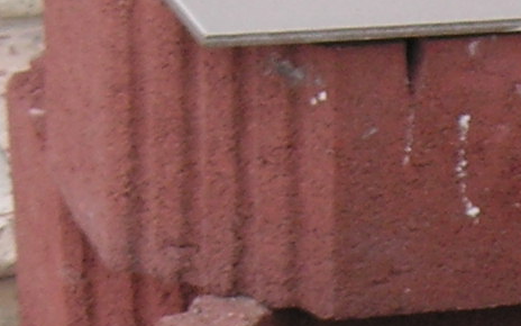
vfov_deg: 3.8
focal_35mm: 339
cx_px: 1105
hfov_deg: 6.0
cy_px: 763
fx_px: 4813
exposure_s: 1/180
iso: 50
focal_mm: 9.7
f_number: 3.7
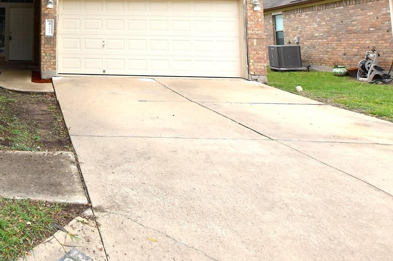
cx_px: 7
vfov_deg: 37.9
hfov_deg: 49.9
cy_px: 3
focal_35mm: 31
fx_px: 338
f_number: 5.6
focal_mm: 10
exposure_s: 1/1250
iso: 400
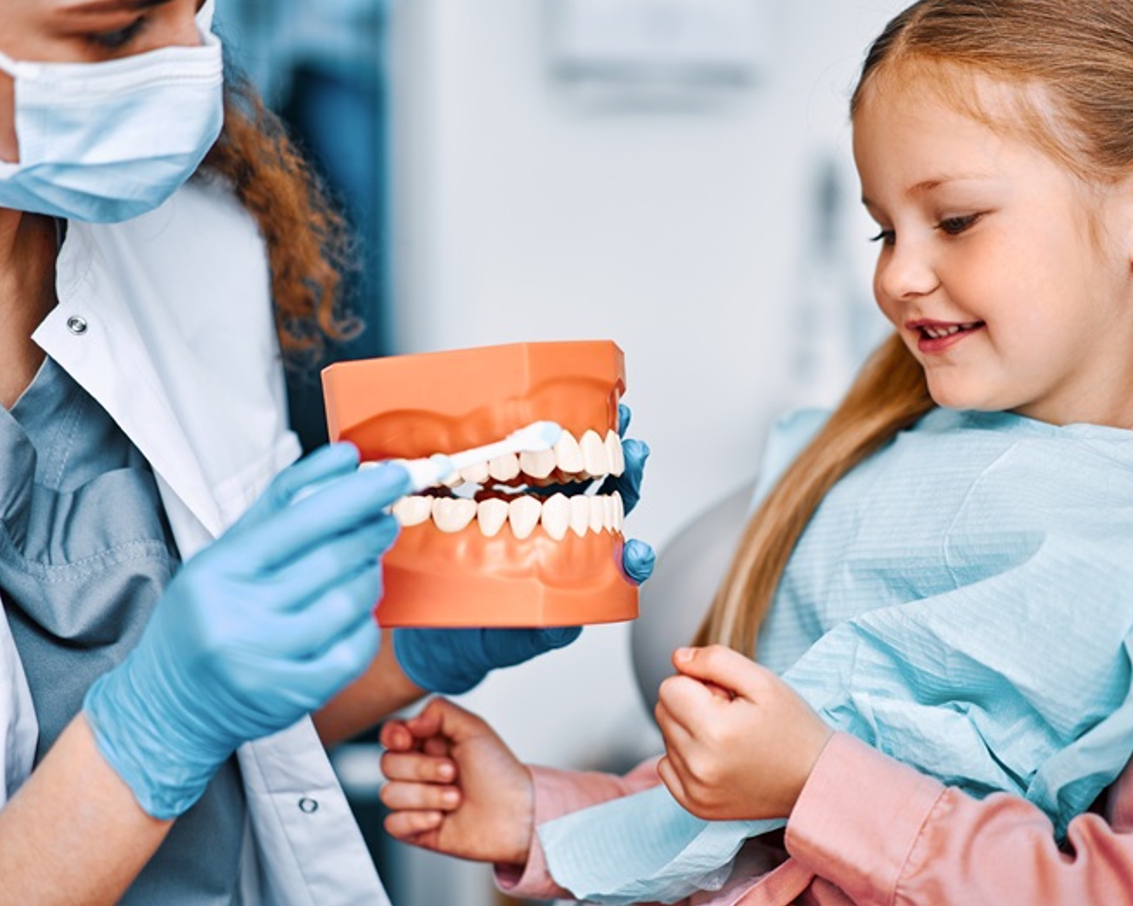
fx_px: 2113
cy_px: 447
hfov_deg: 30.0
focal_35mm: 63
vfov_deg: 24.2
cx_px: 597
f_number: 1.8
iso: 100
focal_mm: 55
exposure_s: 1/200
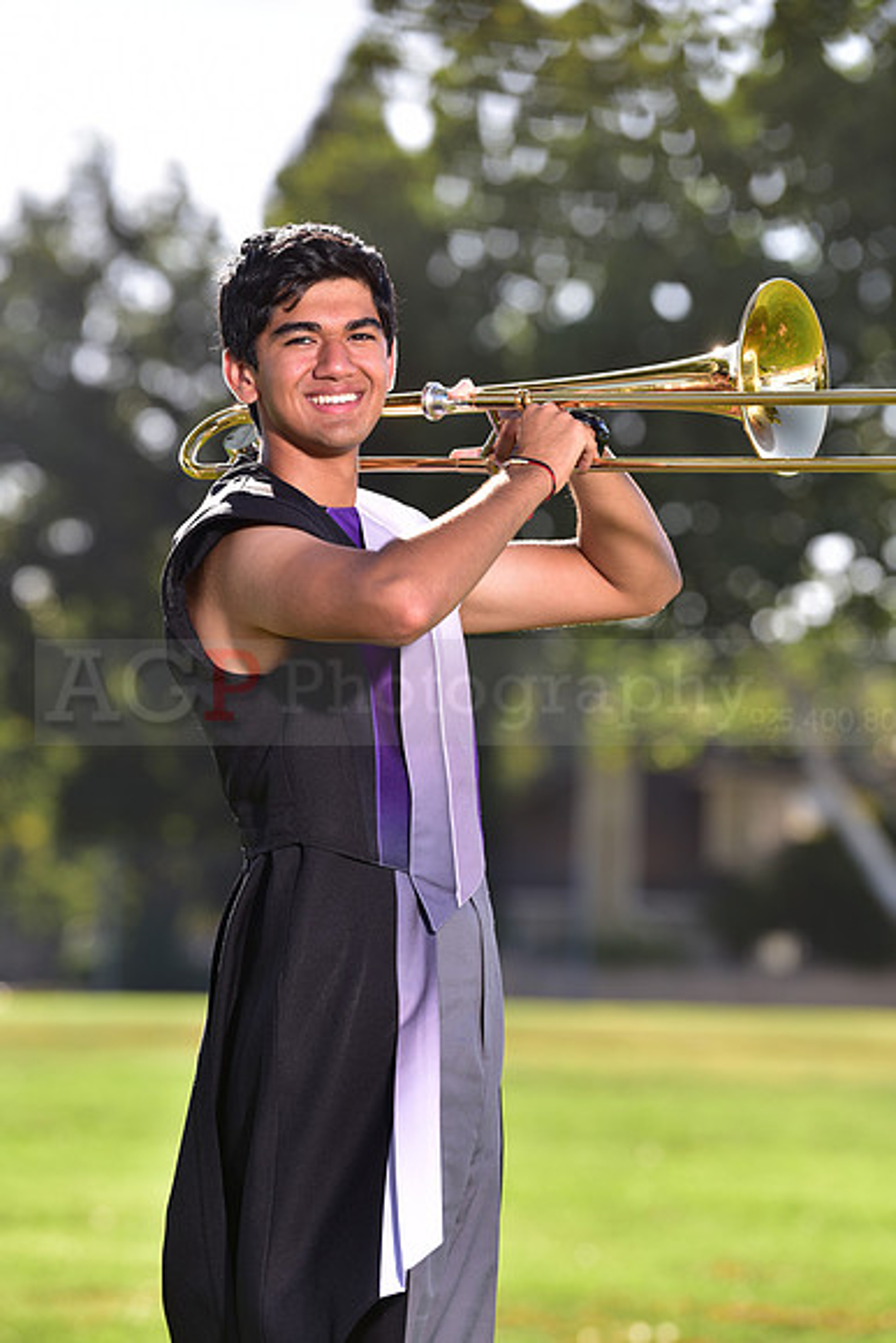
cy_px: 672
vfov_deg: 12.1
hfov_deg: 8.1
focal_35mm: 170
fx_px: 6342
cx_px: 448
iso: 80
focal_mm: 170
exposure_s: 1/250
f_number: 4.5
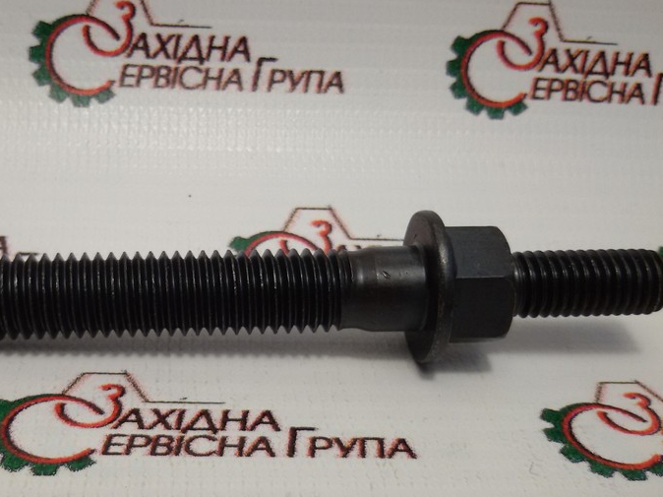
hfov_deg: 40.6
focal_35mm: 46
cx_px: 206
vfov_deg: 31.3
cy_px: 320
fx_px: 881
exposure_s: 1/100
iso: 50
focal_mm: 2.93
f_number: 2.4
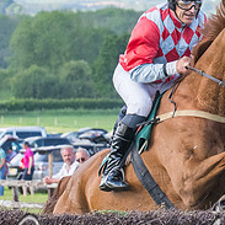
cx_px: 254
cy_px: 218
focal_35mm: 426
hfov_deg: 4.1
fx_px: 3133
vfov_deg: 4.1
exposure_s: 1/2500
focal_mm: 70
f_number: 4
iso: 800
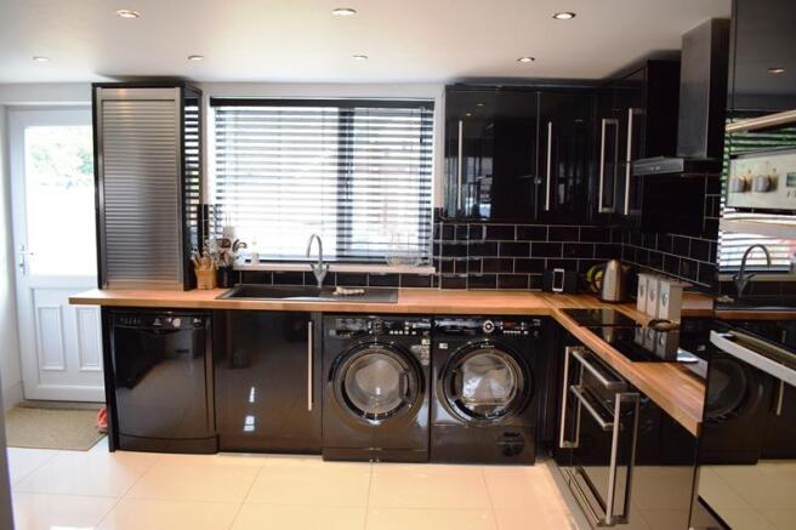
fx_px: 597
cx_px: 398
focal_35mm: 27
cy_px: 265
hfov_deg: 67.4
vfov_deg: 47.9
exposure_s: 1/125
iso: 1600
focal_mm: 18
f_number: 3.5
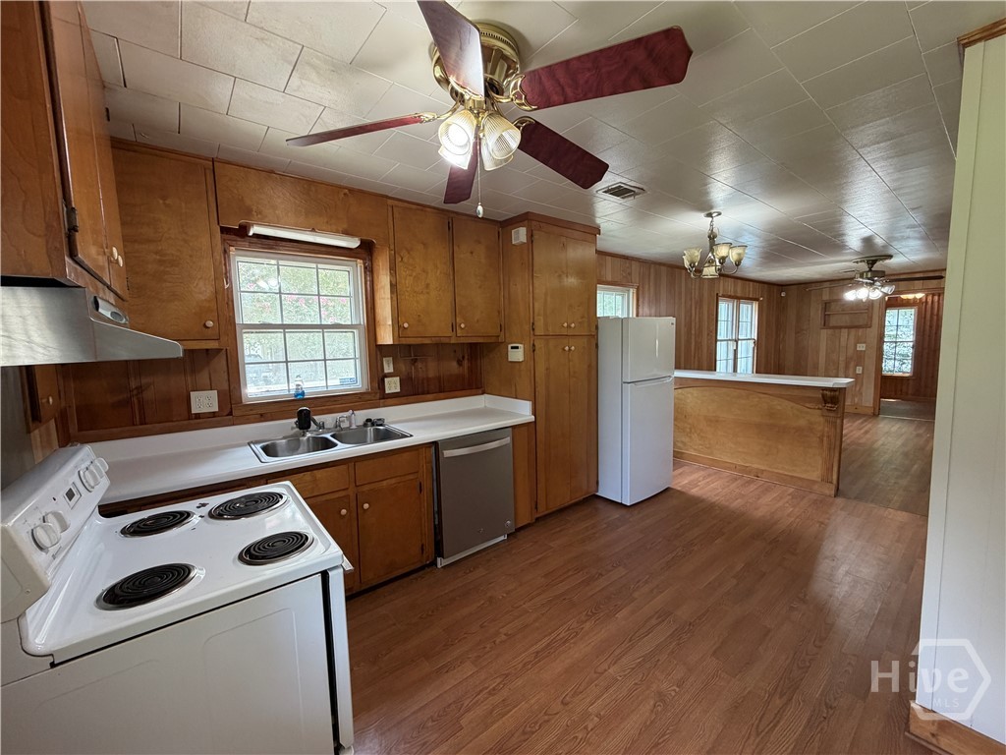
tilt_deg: -5.7
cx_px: 503
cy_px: 378
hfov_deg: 102.1
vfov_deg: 85.7
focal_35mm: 14
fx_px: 407
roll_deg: +1.6
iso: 200
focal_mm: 2.22
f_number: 2.2
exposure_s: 1/60
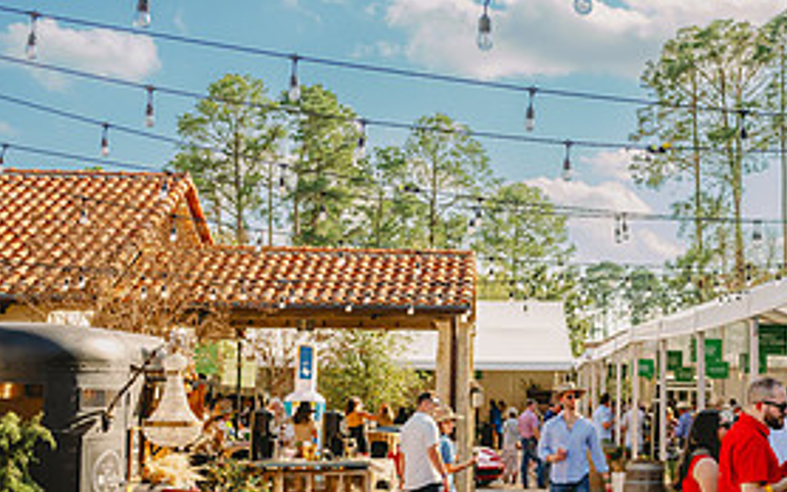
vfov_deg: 19.7
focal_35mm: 66
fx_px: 1416
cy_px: 321
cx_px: 688
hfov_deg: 29.9
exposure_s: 1/5000
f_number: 3.5
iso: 800
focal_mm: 31
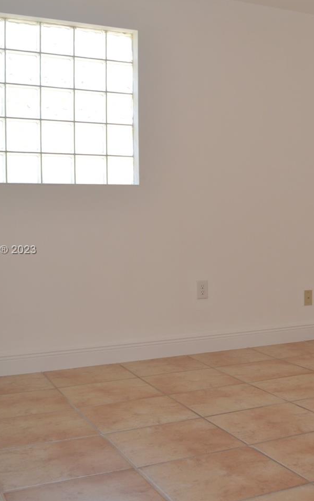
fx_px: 629
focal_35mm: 46
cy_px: 251
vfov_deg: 43.5
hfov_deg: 26.9
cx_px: 288
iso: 320
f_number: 4
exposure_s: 1/125
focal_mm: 18
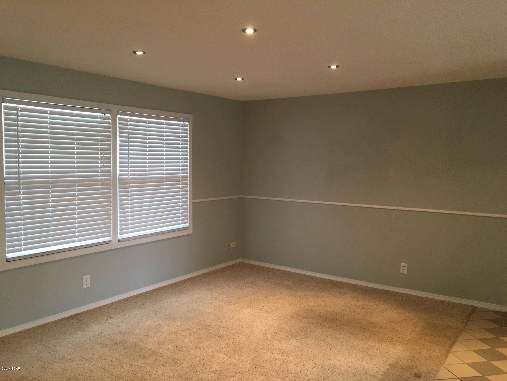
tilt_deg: -4.0
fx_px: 425
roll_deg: -0.7
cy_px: 190
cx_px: 254
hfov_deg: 61.7
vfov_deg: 48.2
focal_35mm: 29
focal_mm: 4.15
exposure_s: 1/30
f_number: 2.2
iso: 125
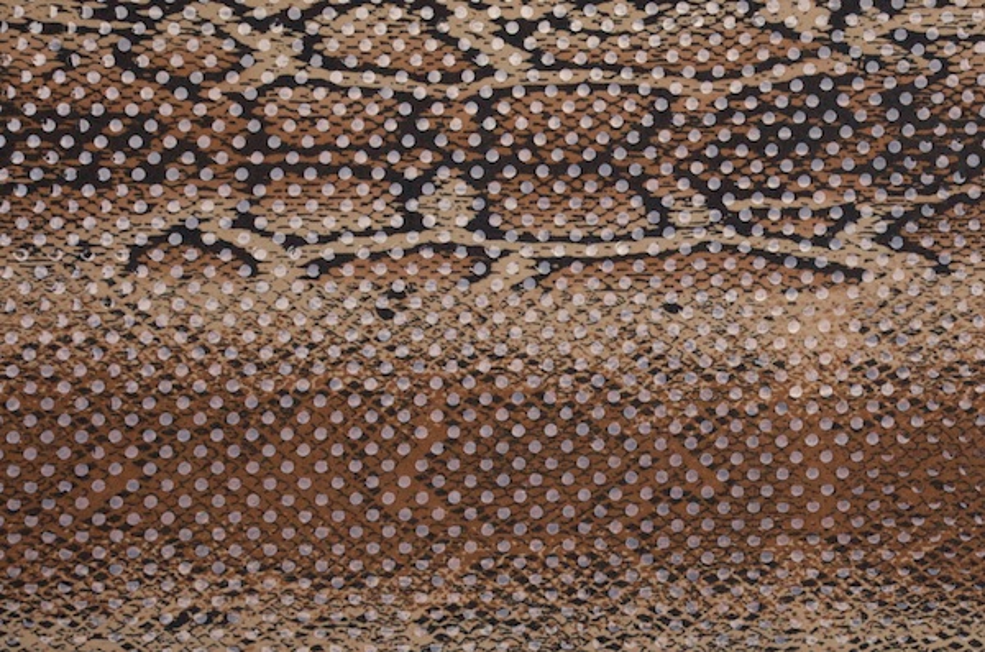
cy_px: 326
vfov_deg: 17.4
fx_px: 2129
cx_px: 492
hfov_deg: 26.0
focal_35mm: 78
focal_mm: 52
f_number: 10
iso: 800
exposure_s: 1/800
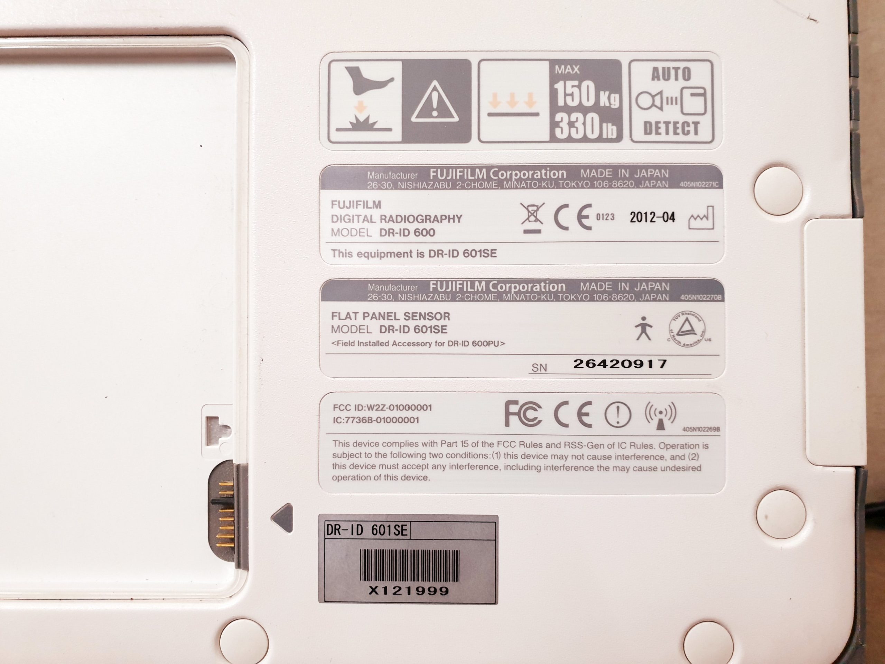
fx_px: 665
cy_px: 332
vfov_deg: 53.1
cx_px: 442
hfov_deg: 67.3
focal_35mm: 26
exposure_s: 1/50
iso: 320
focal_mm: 4.3
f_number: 2.4
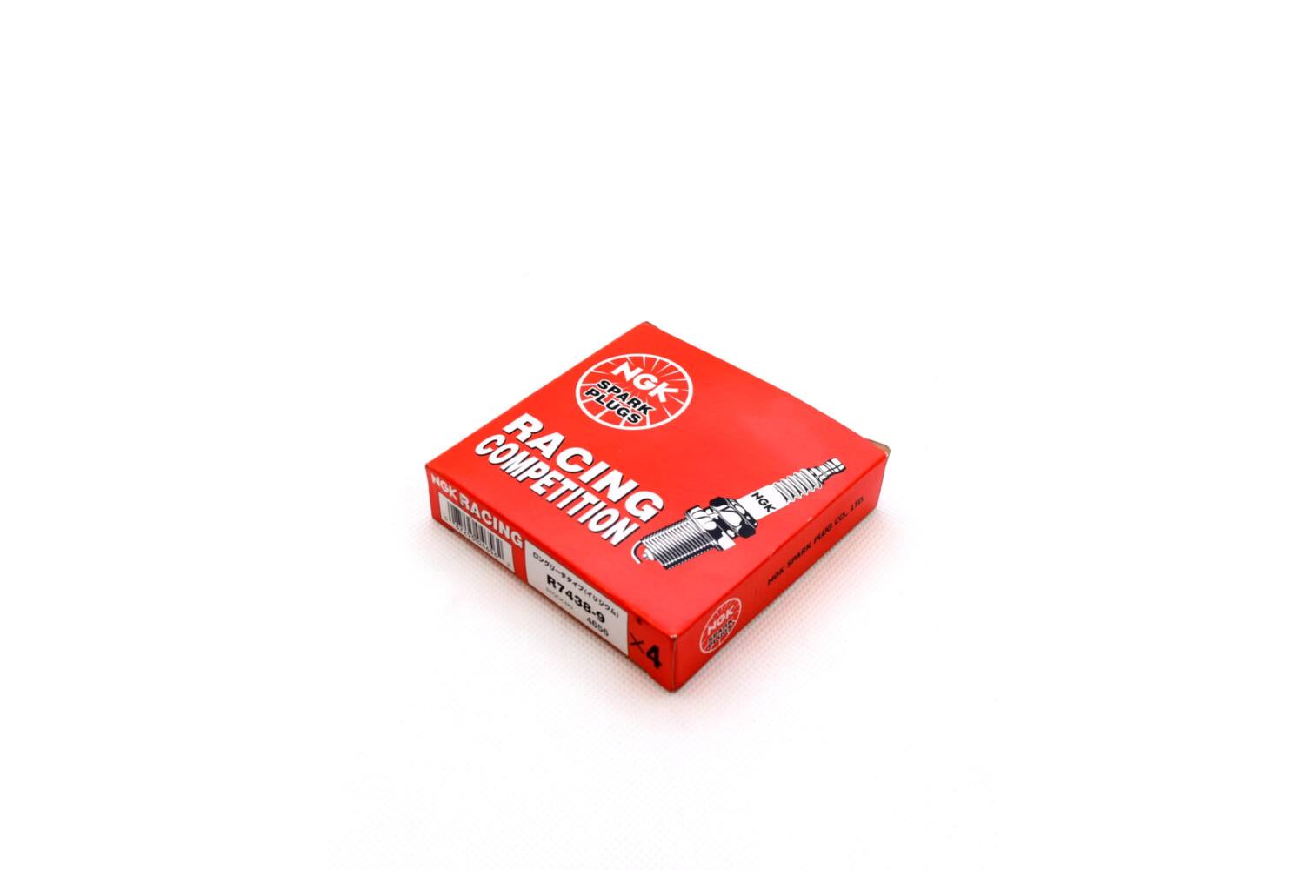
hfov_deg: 55.1
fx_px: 1248
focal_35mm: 34
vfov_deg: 38.4
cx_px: 650
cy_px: 435
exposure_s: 1/250
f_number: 8
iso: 400
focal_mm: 23
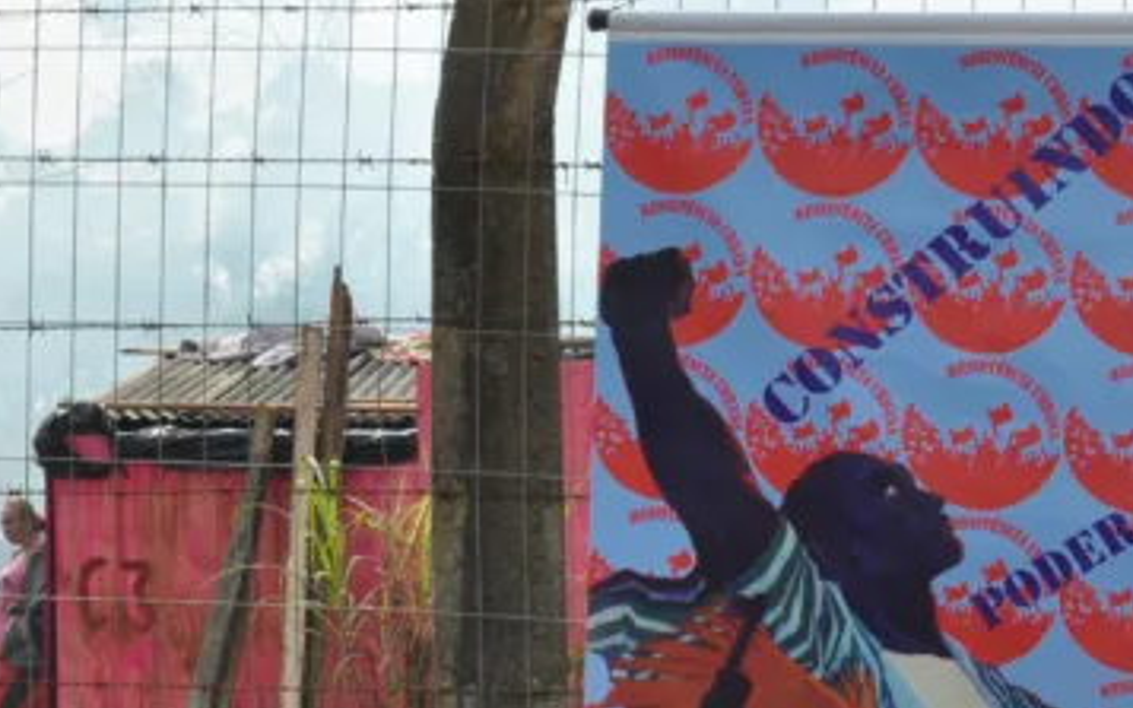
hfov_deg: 11.2
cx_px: -178
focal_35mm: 184
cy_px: 416
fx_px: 5681
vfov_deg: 7.1
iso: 200
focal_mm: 42
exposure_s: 1/200
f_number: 14
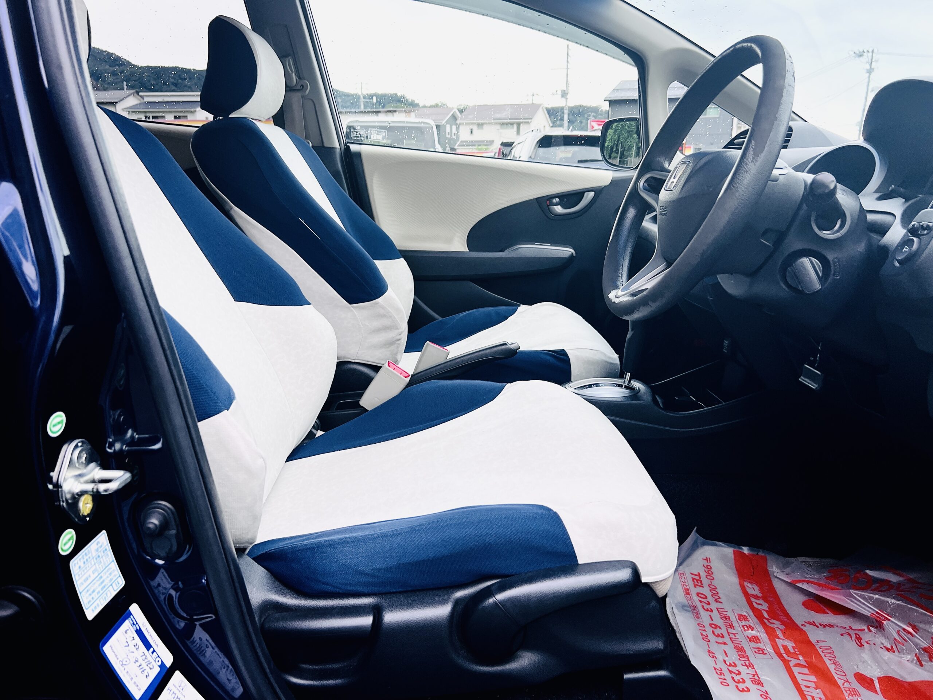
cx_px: 466
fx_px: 701
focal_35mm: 26
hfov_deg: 67.3
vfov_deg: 53.1
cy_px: 350
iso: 80
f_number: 1.5
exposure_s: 1/121
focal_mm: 5.7
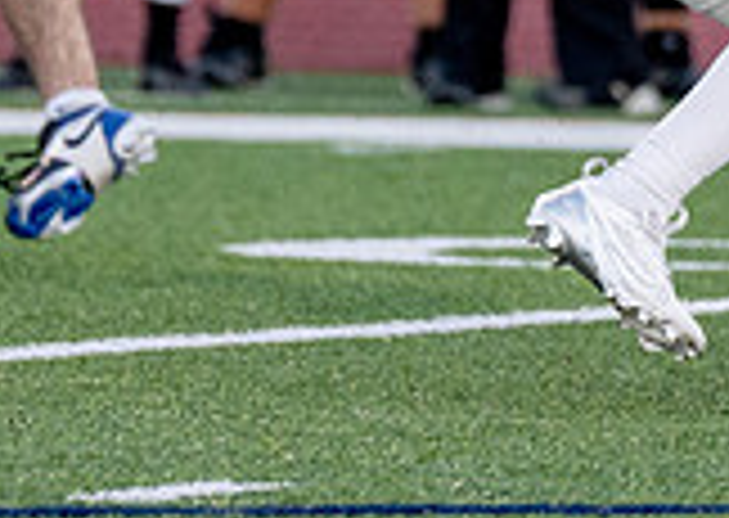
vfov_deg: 0.9
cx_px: 689
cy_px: -357
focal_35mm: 1514
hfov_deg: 1.3
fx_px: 31281
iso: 500
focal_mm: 200
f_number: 2.8
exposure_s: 1/1250
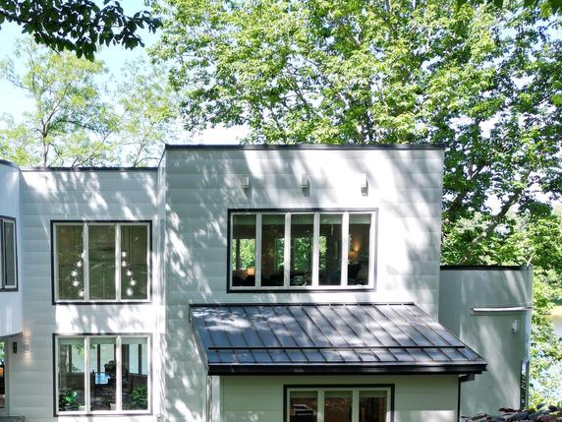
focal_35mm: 43
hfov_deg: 42.5
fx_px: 698
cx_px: 140
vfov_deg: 32.7
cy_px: 334
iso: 100
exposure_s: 1/400
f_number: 1.7
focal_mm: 6.72
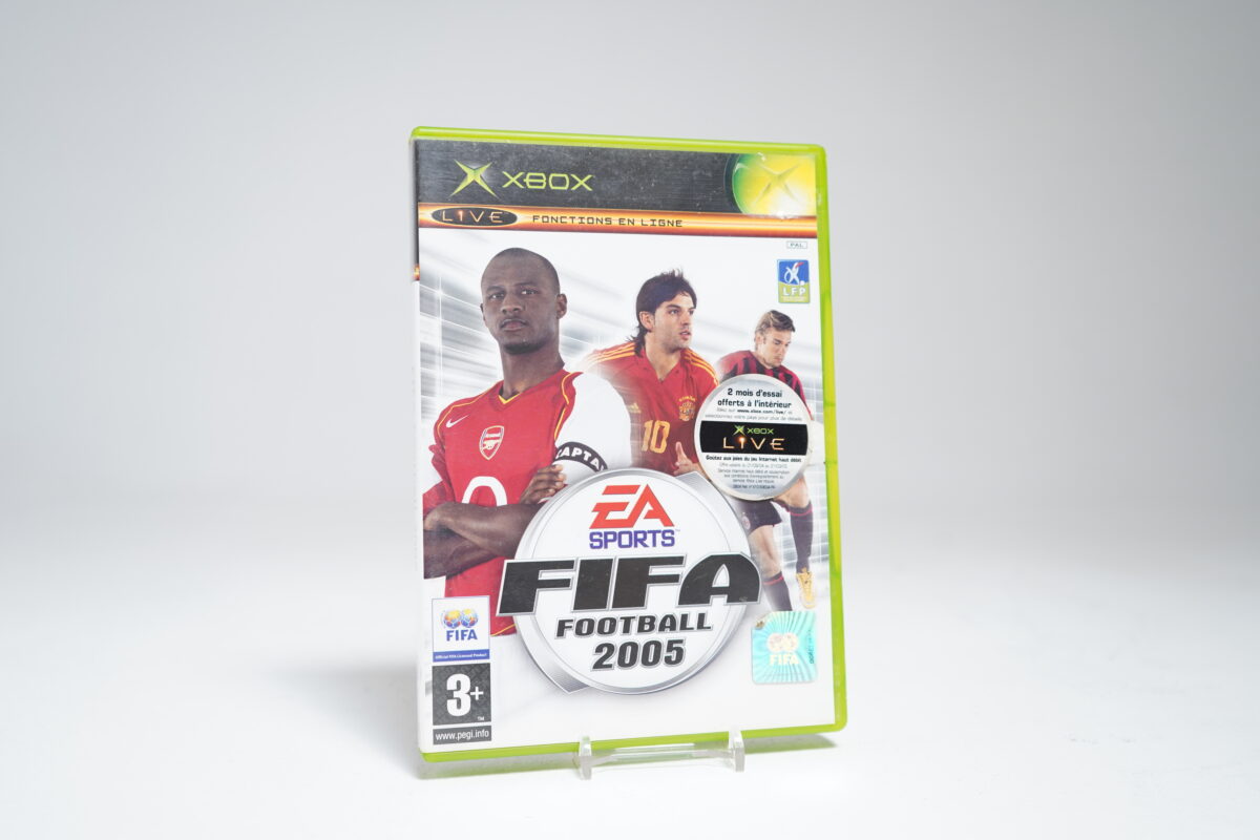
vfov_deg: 37.9
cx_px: 630
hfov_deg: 54.4
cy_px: 420
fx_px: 1225
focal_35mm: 35
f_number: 5
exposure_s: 1/25
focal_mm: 35
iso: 640
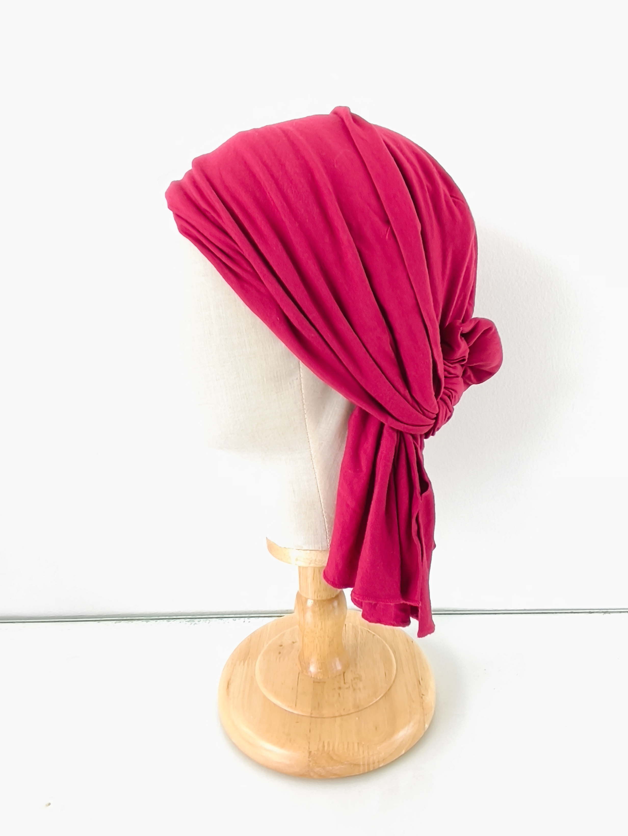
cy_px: 418
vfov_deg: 73.9
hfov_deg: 58.9
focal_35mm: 23
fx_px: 556
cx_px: 314
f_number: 2.2
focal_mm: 1.65
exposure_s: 1/50
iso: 50
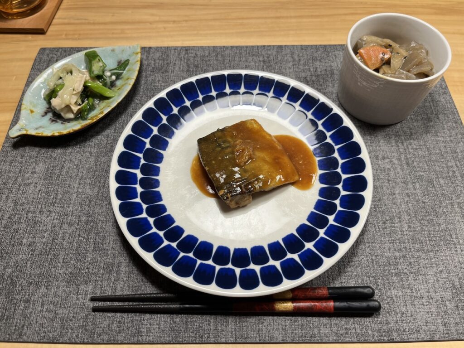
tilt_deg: -59.7
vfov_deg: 53.1
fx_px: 349
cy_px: 174
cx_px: 232
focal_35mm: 26
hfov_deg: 67.3
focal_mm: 5.1
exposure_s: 1/100
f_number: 1.6
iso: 50
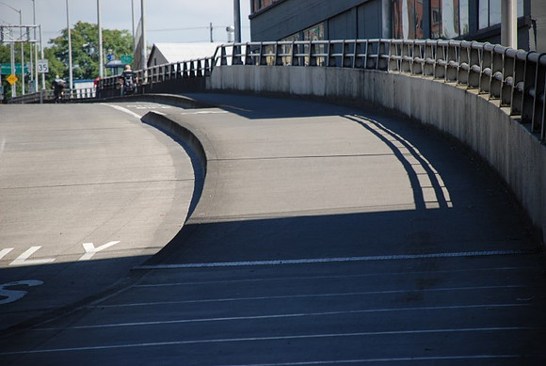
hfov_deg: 10.1
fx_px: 3077
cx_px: 273
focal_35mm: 202
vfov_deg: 6.8
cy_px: 183
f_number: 5.6
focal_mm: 135
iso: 100
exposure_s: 1/250
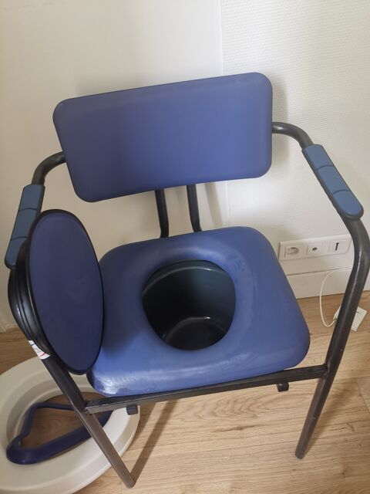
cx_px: 185
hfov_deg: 51.4
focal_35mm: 27
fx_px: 385
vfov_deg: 65.3
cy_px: 247
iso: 200
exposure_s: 1/50
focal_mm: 4.75
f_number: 1.8
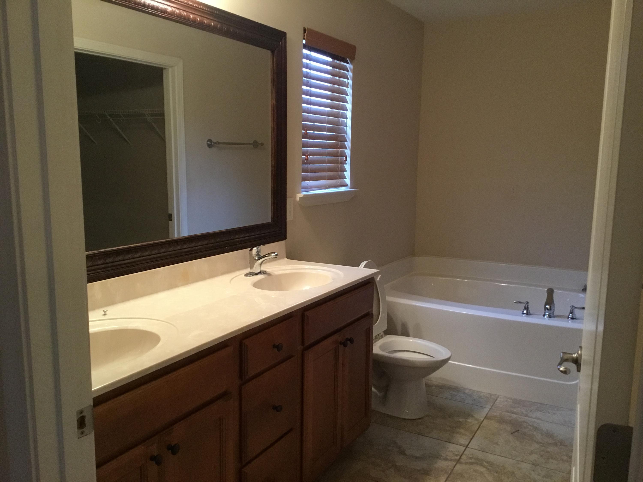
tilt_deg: -8.7
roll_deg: +0.3
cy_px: 241
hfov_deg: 58.4
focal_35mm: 31
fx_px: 576
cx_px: 322
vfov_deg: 45.4
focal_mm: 3.3
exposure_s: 1/30
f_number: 2.4
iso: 160
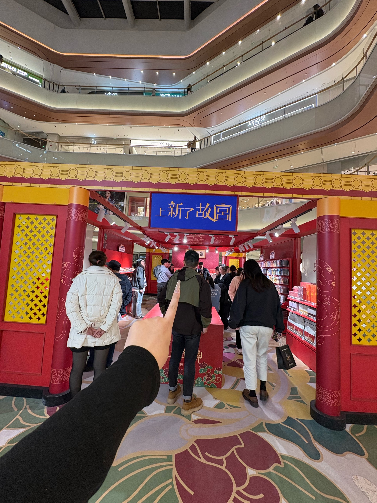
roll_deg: -2.8
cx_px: 188
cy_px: 252
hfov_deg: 85.7
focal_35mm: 14
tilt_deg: +5.6
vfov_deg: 102.1
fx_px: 203
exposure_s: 1/100
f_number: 2.2
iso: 200
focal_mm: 2.22
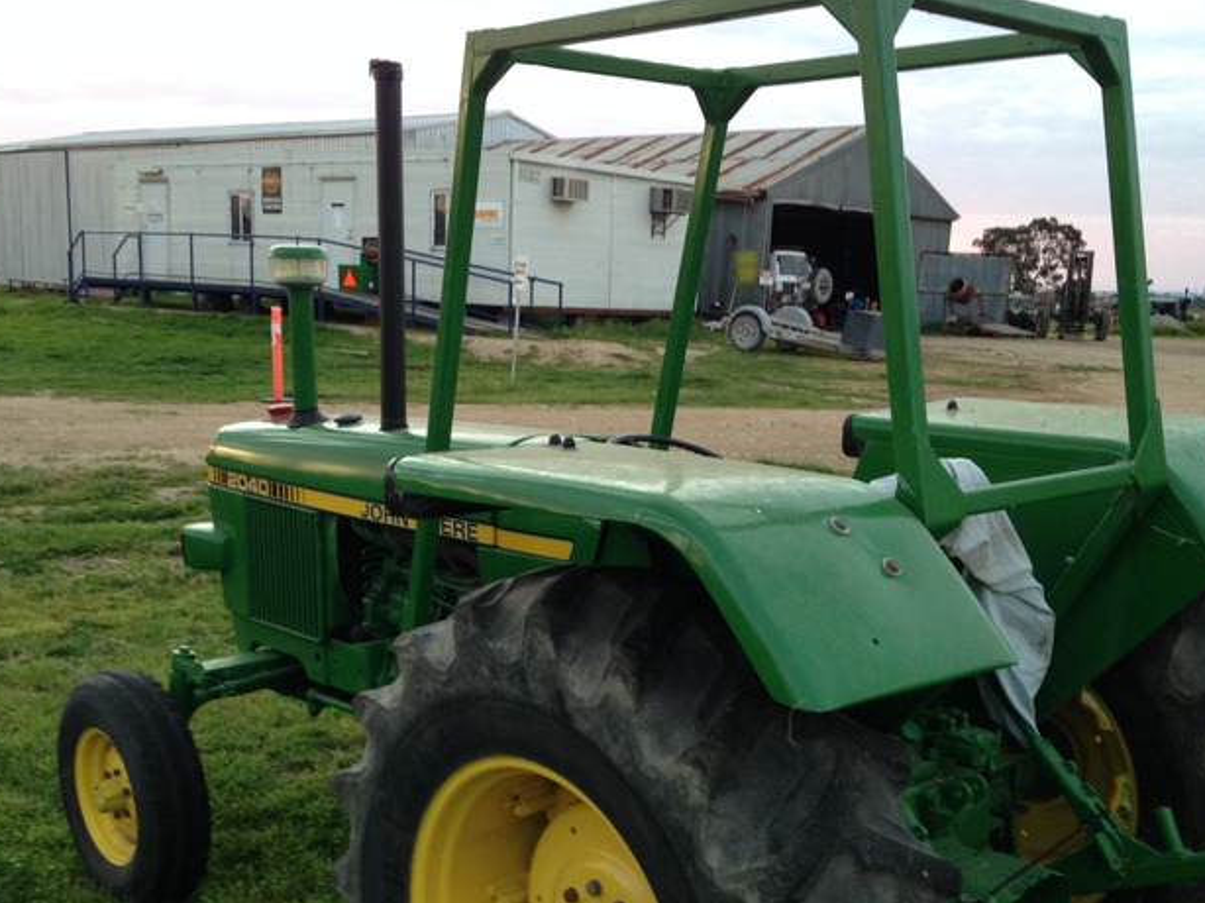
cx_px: 601
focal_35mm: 43
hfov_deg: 43.9
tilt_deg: -12.1
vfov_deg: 33.4
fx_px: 1496
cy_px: 583
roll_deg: -1.3
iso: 80
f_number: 2.4
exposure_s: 1/20
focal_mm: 4.12
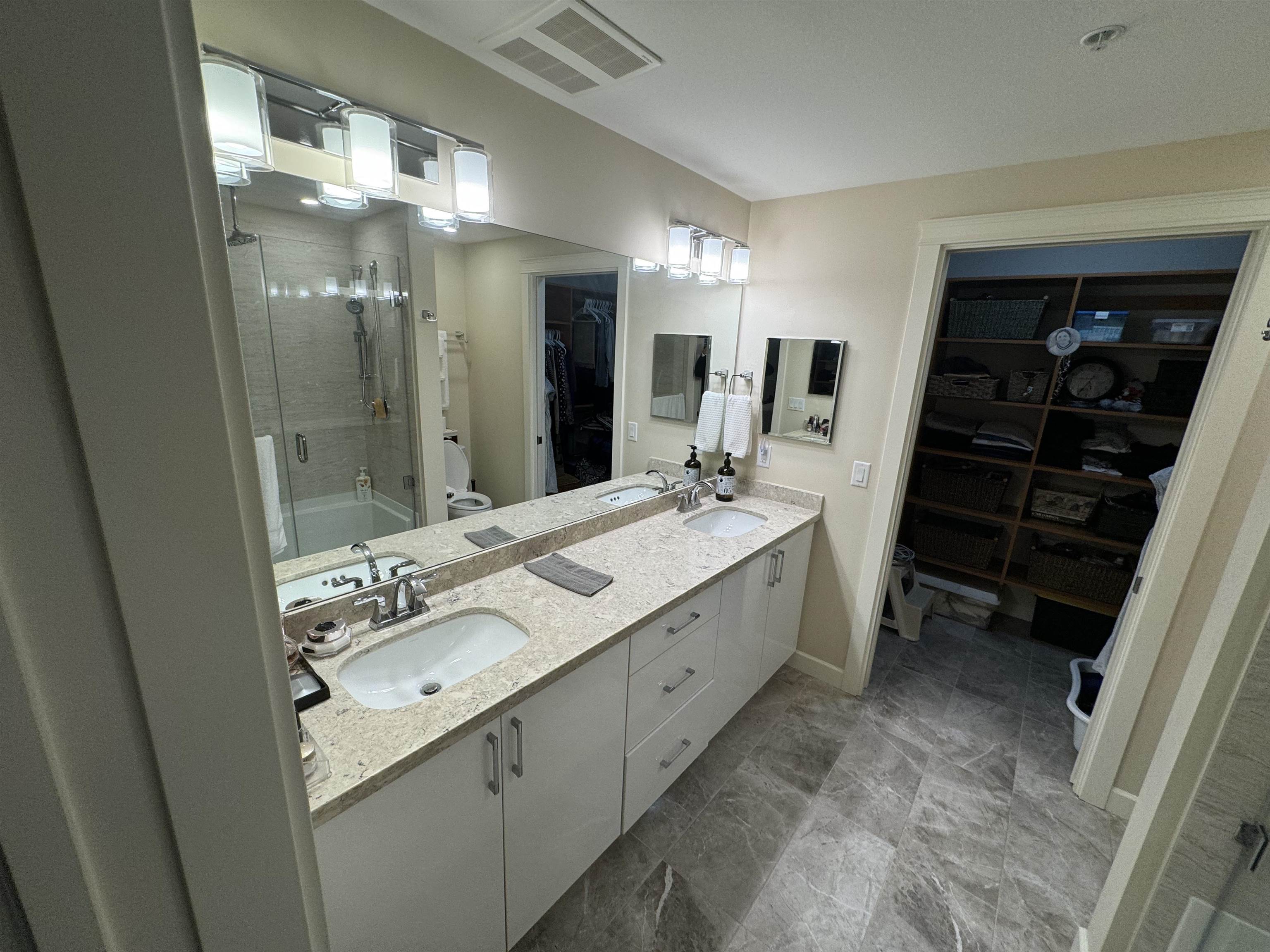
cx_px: 635
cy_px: 476
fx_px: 514
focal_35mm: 14
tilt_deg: -15.3
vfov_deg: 85.7
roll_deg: -1.4
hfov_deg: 102.1
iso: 100
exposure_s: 1/120
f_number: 2.2
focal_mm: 2.22
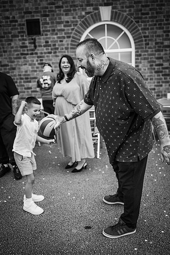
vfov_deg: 54.5
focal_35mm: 35
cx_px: 85
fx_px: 248
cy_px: 128
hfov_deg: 37.8
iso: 200
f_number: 1.8
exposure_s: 1/200
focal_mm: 35
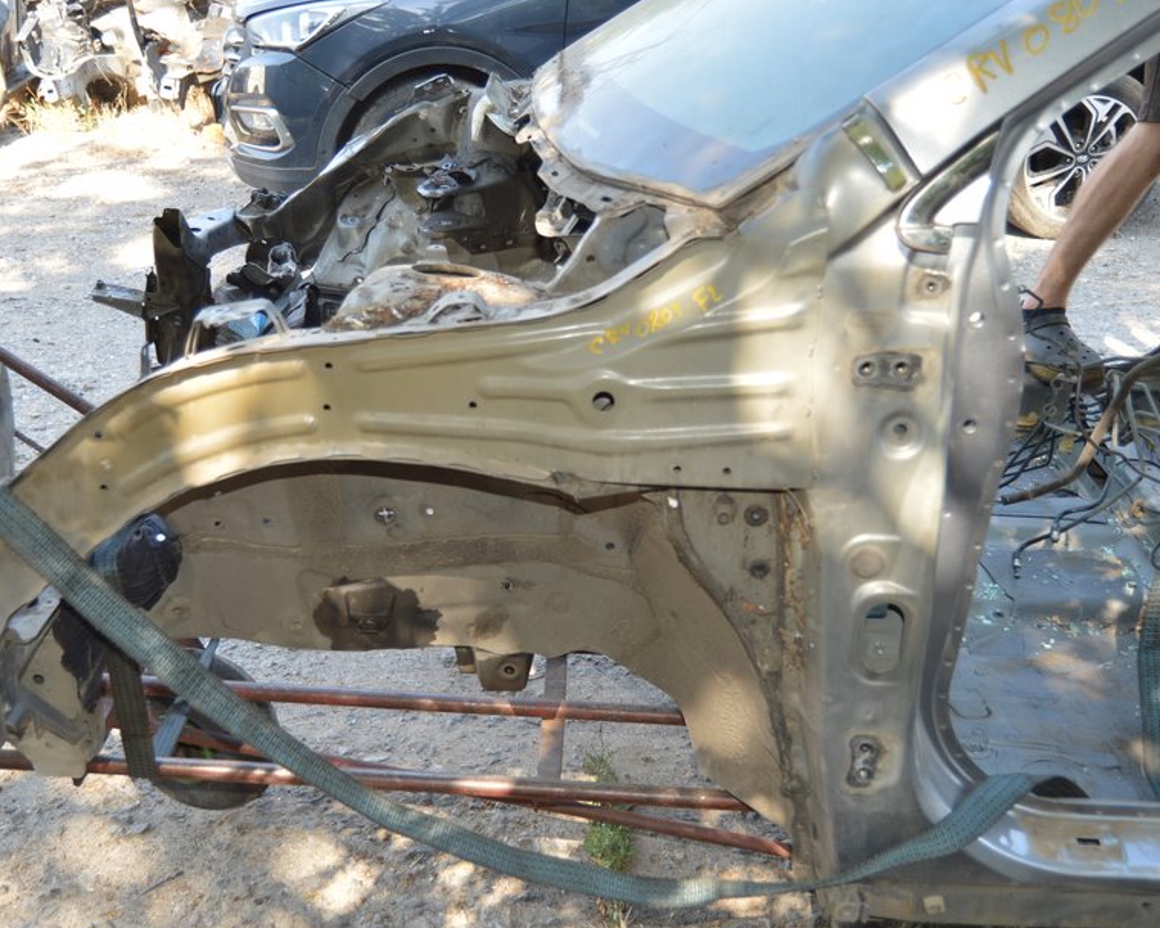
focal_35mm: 38
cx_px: 523
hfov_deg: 47.9
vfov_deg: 39.1
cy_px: 512
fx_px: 1304
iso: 125
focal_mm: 20
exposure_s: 1/125
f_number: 4
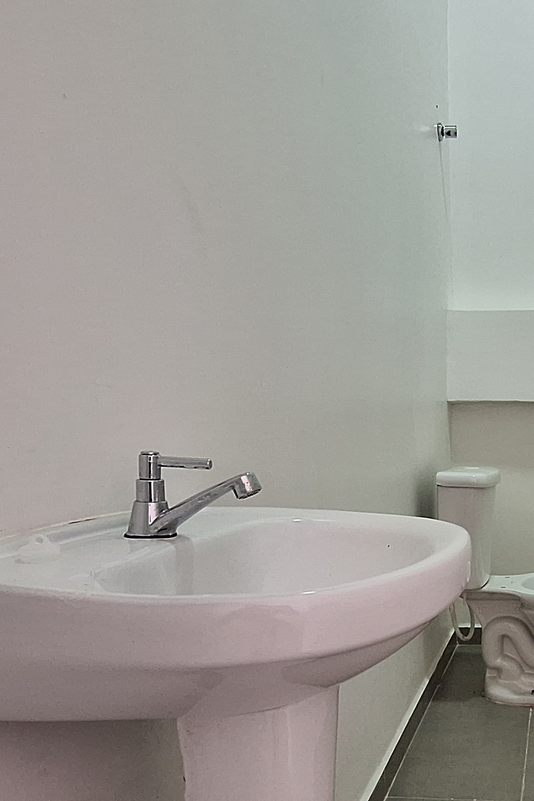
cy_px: 522
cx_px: 516
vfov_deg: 60.7
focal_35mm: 30
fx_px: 667
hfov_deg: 39.2
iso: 160
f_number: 2.2
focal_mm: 1.74
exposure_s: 1/40
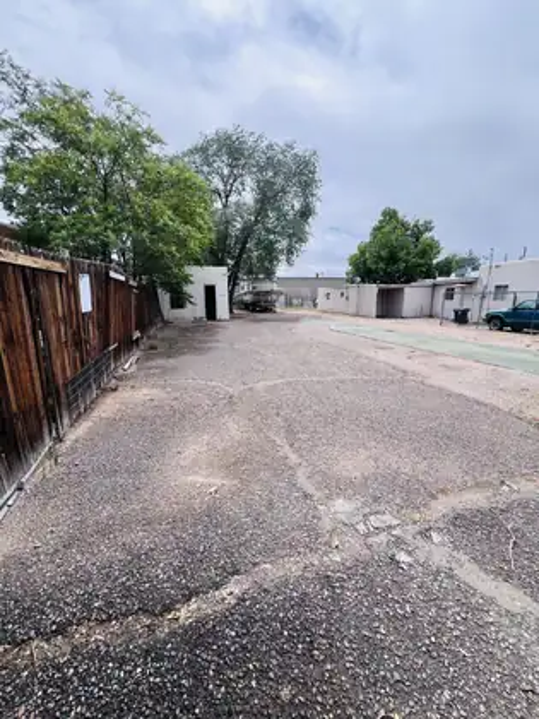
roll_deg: +1.6
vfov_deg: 106.2
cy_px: 360
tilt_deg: -8.7
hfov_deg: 89.9
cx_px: 270
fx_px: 270
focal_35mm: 13
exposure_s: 1/1429
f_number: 1.8
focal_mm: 1.57
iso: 32
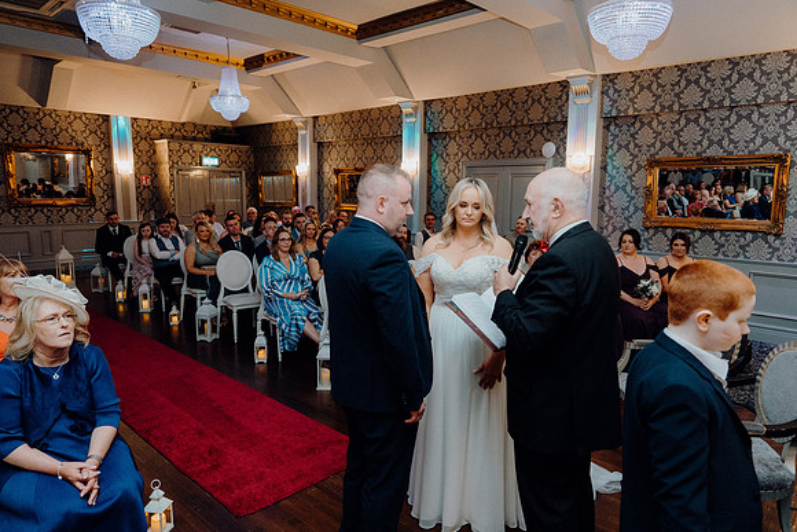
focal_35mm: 24
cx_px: 398
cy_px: 266
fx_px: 531
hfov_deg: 73.7
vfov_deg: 53.2
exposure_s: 1/160
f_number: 3.5
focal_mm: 24
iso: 2500
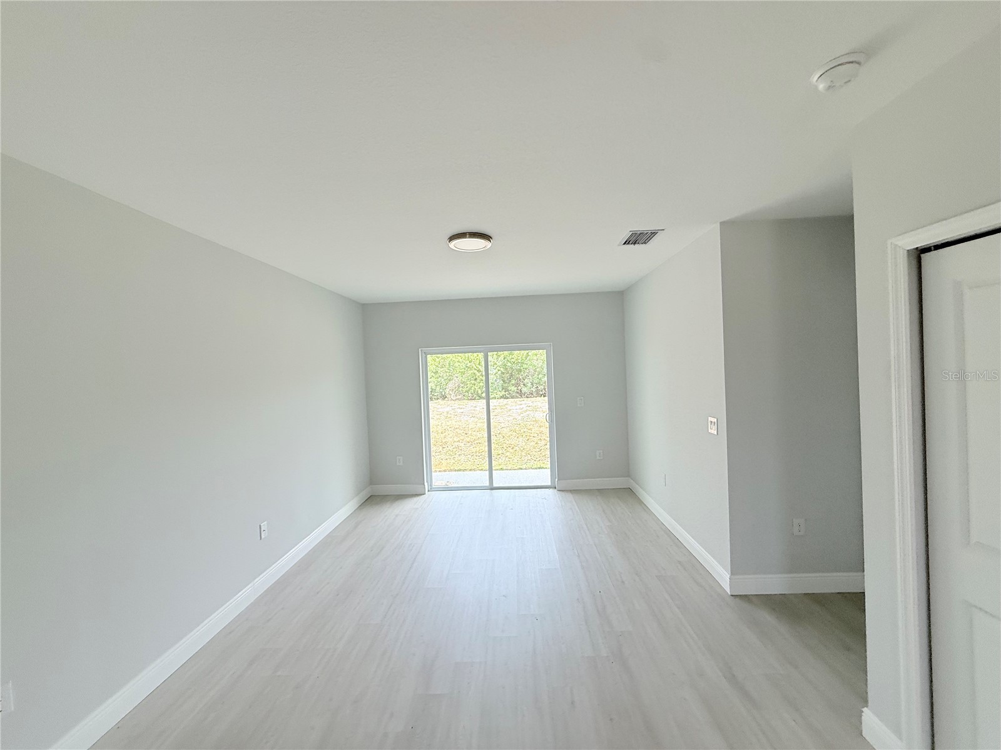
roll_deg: +1.4
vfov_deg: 85.7
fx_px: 405
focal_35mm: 14
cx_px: 500
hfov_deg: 102.1
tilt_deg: -2.1
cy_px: 375
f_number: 2.2
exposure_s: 1/216
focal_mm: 2.22
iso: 50
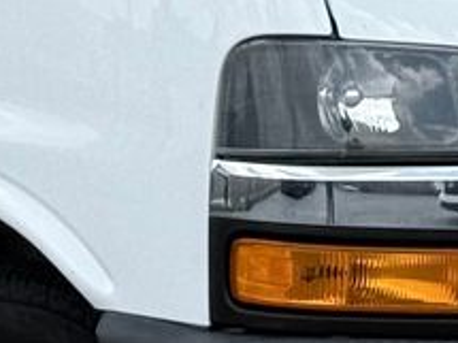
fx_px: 4734
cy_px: -4
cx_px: -111
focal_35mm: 358
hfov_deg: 5.5
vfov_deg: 4.1
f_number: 1.78
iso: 64
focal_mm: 6.76
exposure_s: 1/2342
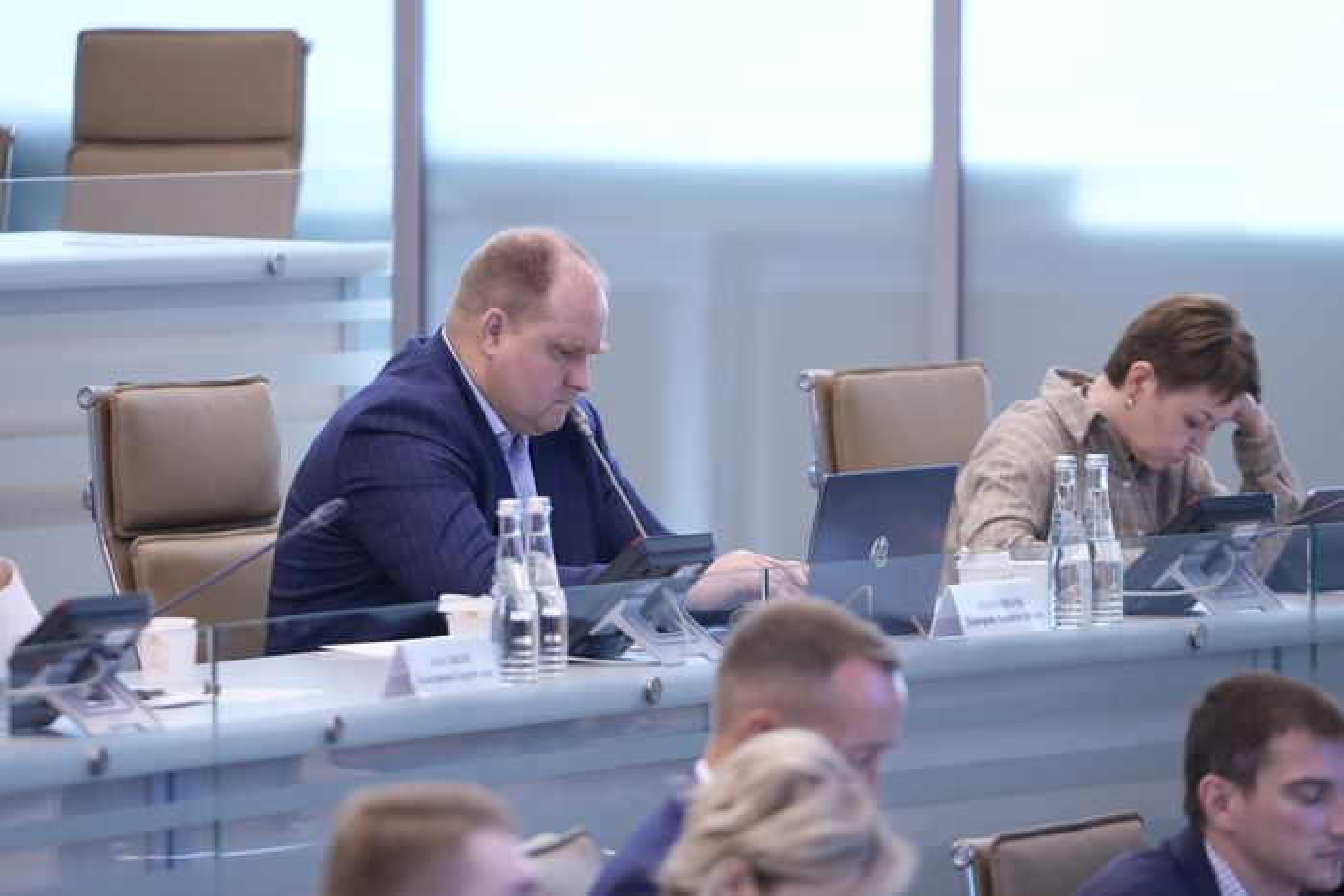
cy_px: 448
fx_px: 11199
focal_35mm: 300
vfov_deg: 4.6
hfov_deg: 6.9
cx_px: 672
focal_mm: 200
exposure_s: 1/160
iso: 1250
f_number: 2.8
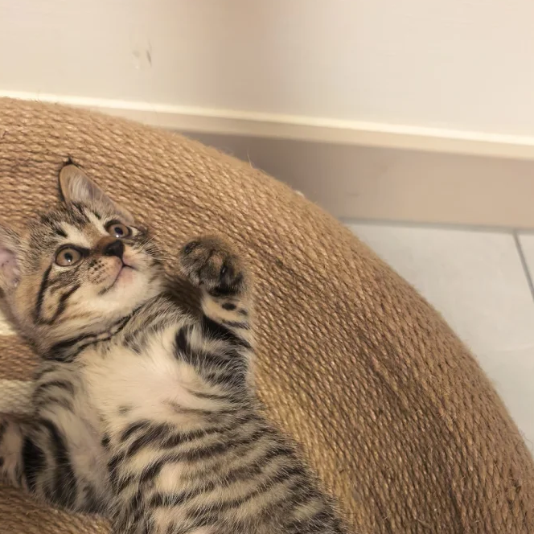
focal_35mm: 46
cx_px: 232
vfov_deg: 35.2
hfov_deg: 36.7
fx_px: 803
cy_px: 452
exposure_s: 1/50
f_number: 2
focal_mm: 8.5
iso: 320
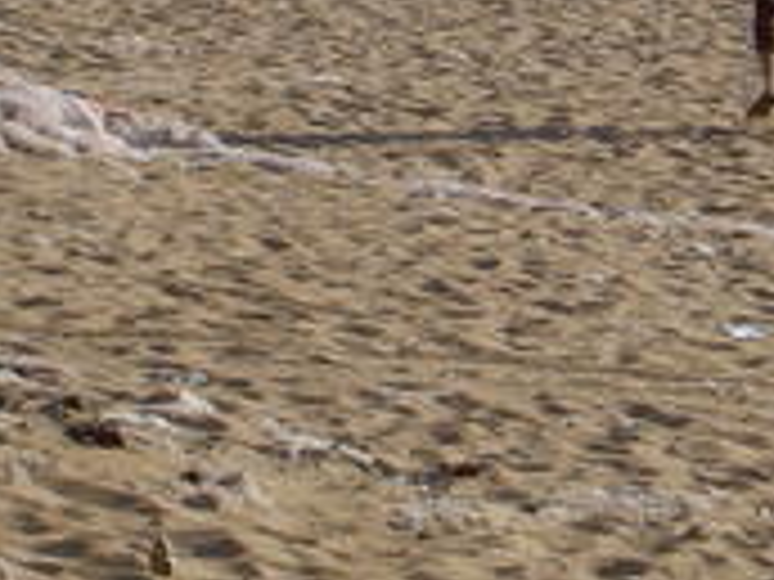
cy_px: -99
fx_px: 7133
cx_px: 1154
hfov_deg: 6.1
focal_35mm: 319
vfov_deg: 4.6
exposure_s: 1/250
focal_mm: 20.6
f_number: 7.6
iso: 50
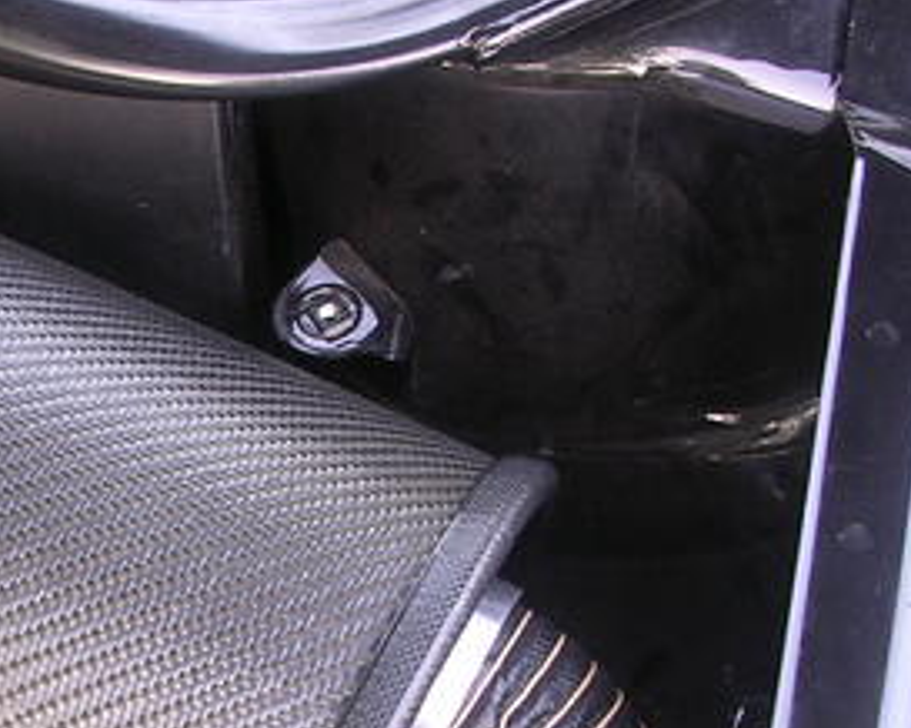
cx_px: -33
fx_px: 2344
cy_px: 634
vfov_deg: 17.4
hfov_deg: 21.1
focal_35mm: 87
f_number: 2.8
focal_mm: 5.8
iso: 100
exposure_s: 1/16.5
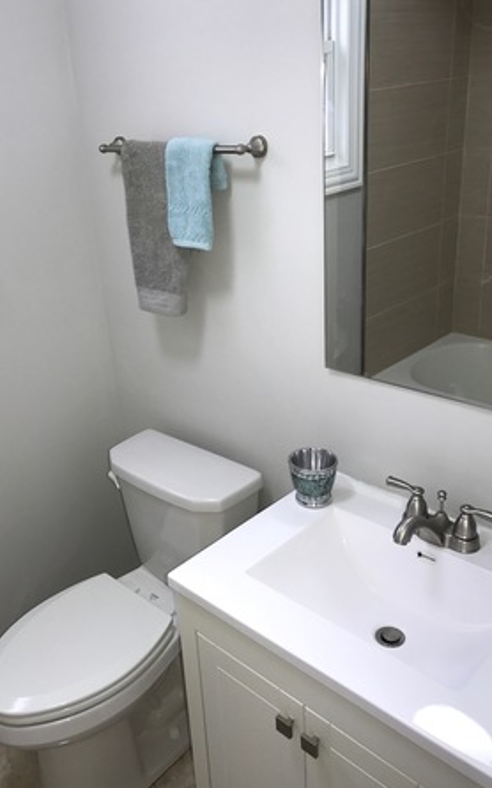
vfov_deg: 59.7
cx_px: 202
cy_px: 397
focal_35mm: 32
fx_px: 687
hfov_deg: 39.3
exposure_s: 1/37
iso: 20
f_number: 1.8
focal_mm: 3.99
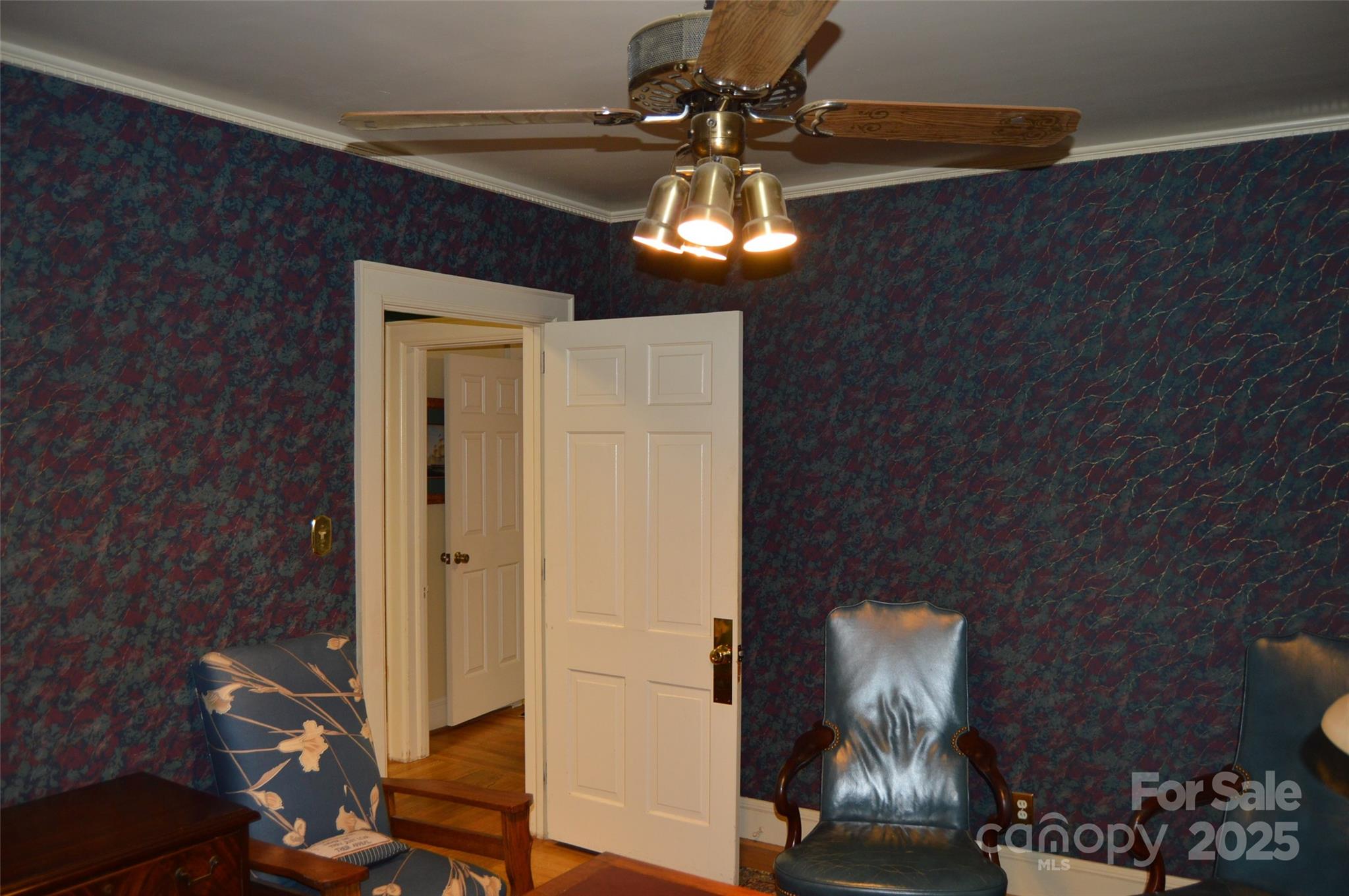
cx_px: 674
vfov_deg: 47.8
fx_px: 1011
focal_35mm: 27
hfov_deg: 67.4
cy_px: 448
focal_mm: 18
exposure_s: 1/60
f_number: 4
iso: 400
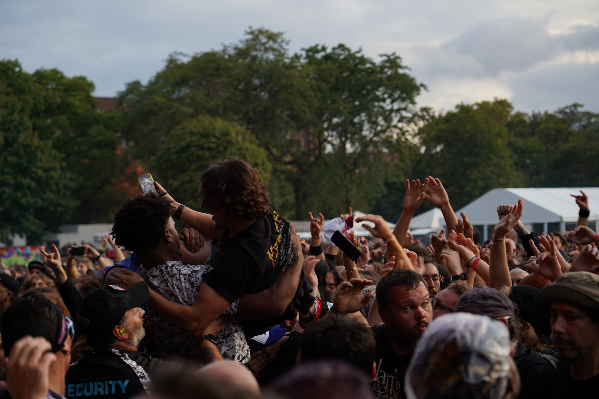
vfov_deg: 17.1
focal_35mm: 80
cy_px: 200
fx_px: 1331
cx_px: 300
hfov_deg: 25.4
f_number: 4.5
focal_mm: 80
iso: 100
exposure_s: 1/100
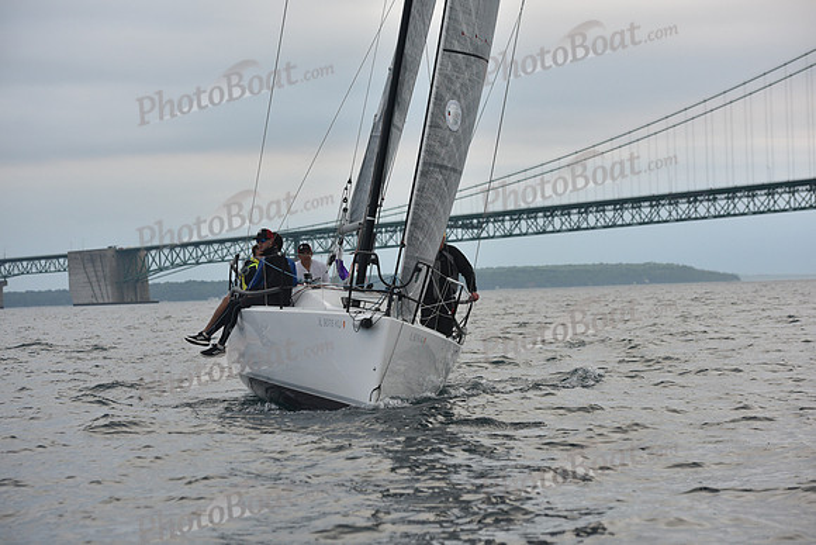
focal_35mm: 100
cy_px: 272
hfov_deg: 20.4
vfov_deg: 13.7
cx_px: 408
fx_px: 2267
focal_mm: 100
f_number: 5
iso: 640
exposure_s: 1/640
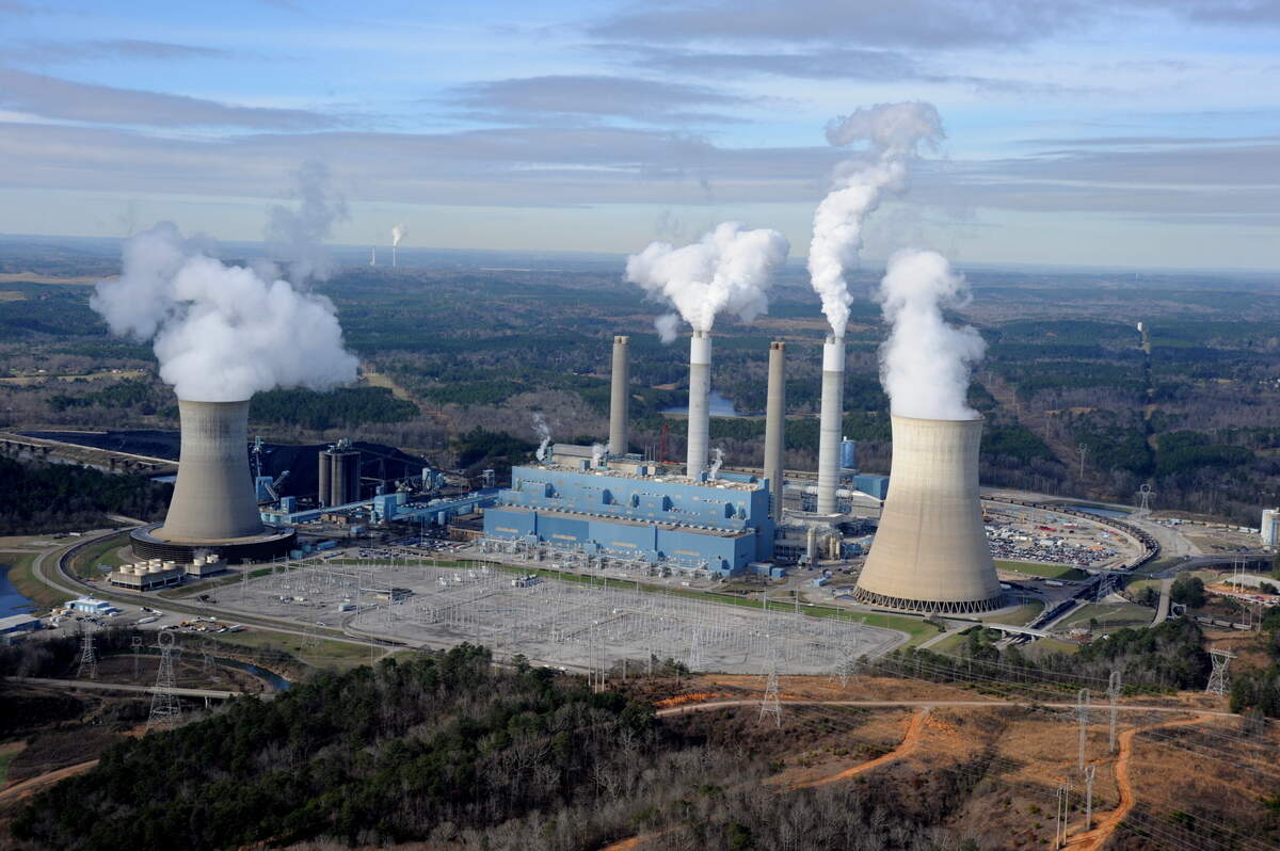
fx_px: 1705
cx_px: 640
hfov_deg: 41.1
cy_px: 426
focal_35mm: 48
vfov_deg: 28.0
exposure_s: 1/500
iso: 400
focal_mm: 48
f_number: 11
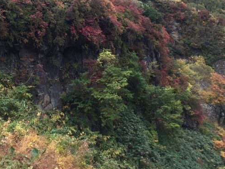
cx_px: 75
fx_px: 312
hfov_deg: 39.2
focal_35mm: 48
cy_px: 34
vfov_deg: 29.6
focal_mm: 4.15
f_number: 2.2
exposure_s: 1/128
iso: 32
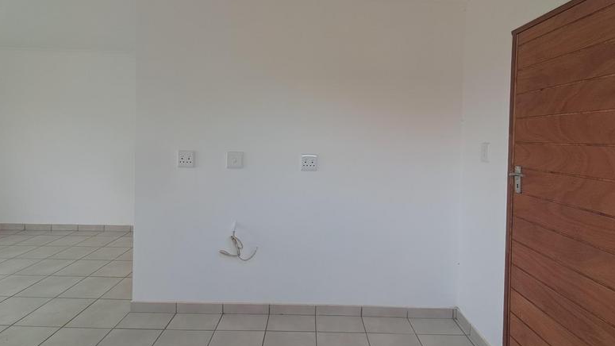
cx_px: 313
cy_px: 136
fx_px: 294
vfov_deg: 60.5
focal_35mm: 18
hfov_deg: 92.6
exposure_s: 1/120
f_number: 2.2
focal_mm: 1.64
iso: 64
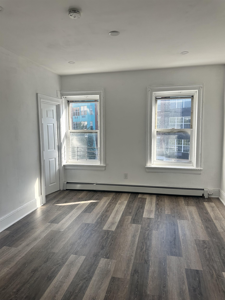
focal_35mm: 24
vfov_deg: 71.6
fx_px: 208
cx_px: 112
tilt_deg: -6.3
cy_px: 150
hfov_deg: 56.8
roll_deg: -1.9
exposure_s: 1/475
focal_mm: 6.86
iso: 80
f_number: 1.78
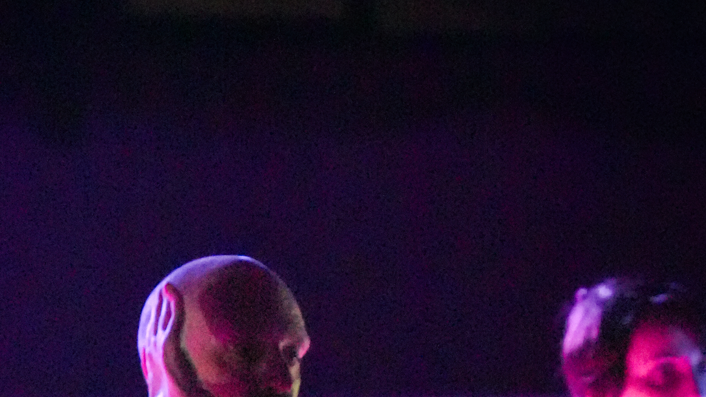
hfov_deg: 6.0
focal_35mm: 360
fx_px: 6739
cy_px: 693
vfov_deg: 3.4
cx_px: 200
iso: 12800
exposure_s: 1/250
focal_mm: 90
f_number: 4
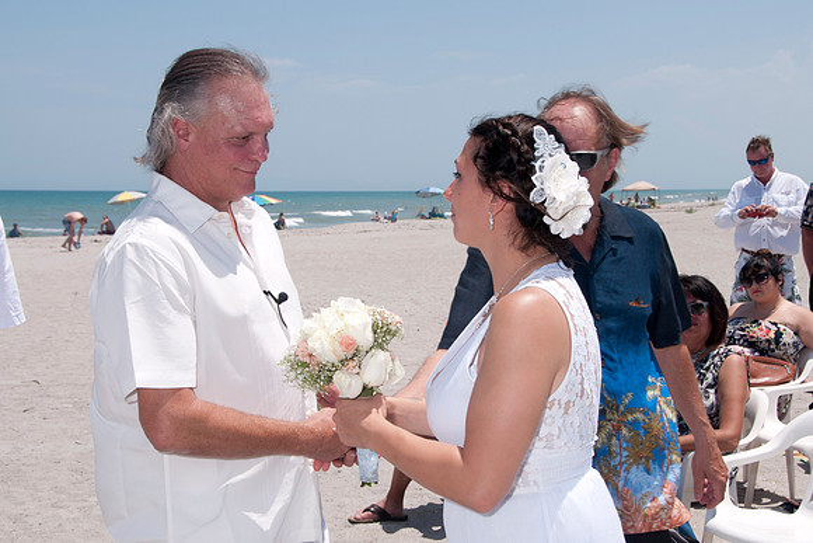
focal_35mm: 60
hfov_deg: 33.4
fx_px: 1355
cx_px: 394
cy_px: 271
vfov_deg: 22.6
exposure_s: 1/250
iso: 100
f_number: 11
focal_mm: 38
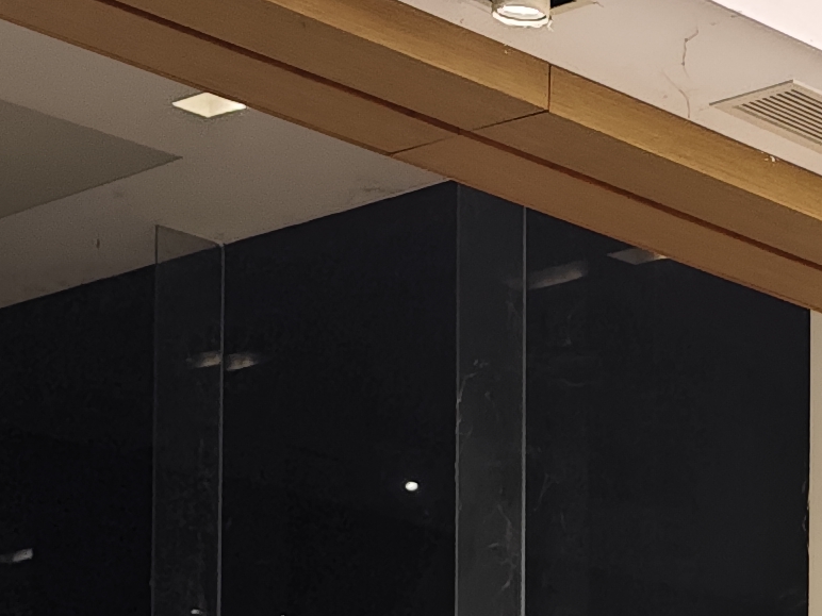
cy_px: 1219
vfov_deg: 11.1
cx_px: 1255
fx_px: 2897
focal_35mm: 122
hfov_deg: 14.9
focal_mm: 8.7
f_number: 1.9
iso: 400
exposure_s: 1/100
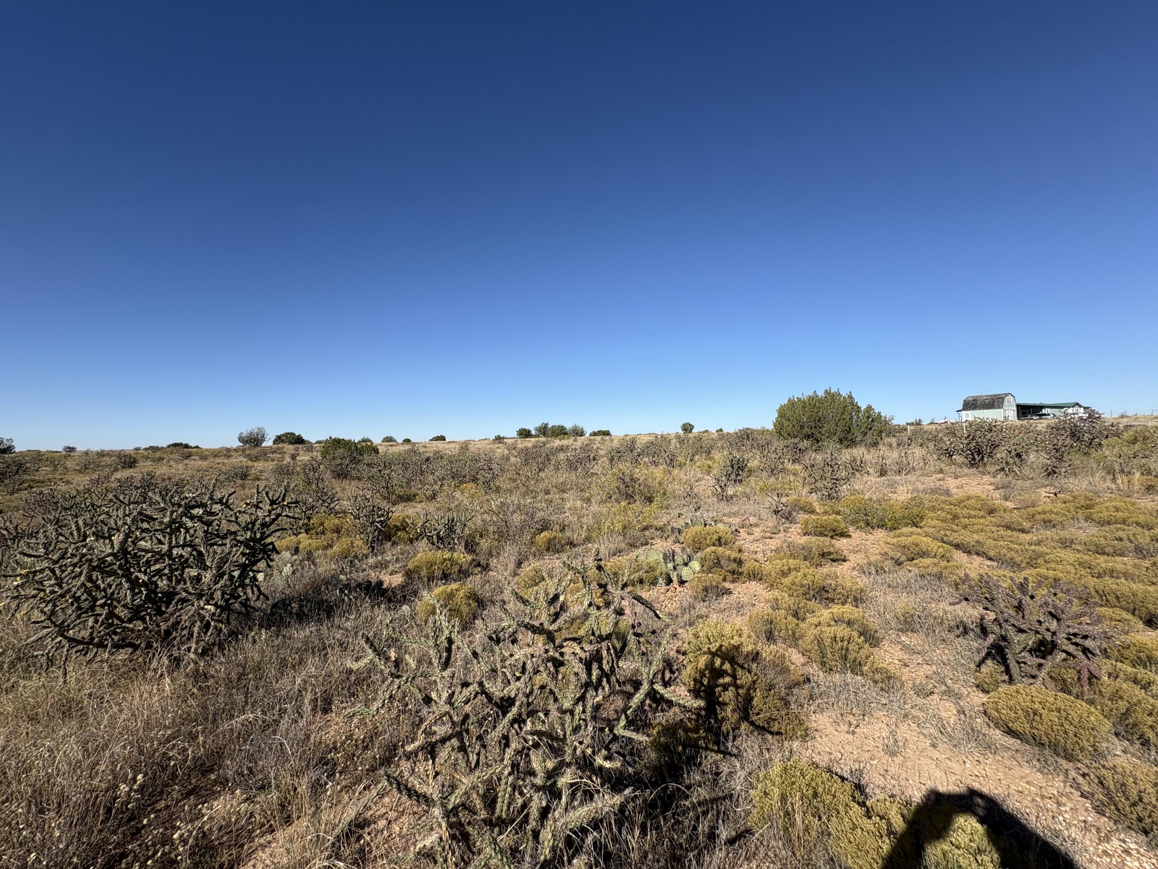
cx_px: 579
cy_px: 434
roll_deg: +2.0
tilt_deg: +1.7
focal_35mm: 14
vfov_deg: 85.7
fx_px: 468
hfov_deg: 102.1
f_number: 2.2
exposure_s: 1/2415
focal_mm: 2.22
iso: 40
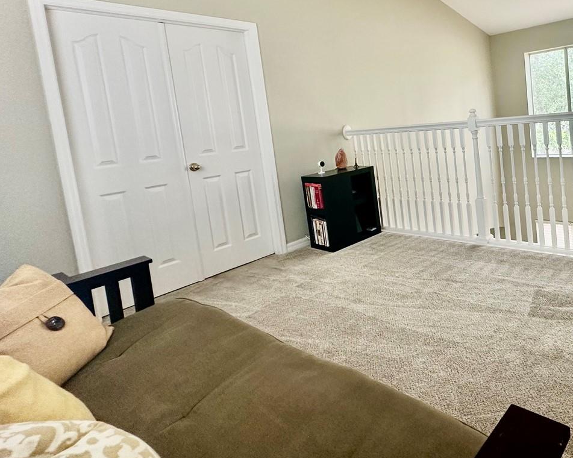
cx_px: 462
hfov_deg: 65.7
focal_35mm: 23
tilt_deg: -5.1
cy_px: 148
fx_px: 390
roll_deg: +5.3
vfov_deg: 59.3
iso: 200
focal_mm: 2.22
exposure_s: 1/60
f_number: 2.2
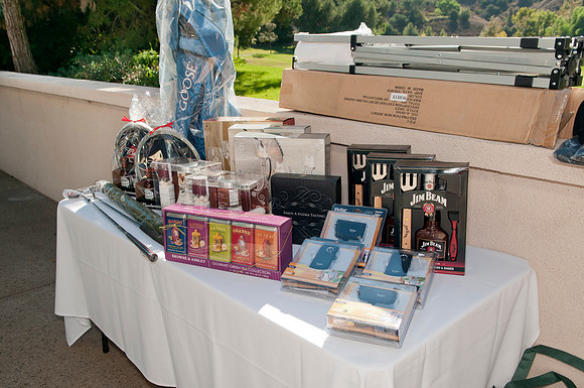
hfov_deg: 57.3
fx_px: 535
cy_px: 194
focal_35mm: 33
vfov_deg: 39.9
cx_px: 292
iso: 200
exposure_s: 1/125
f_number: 5.6
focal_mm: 22
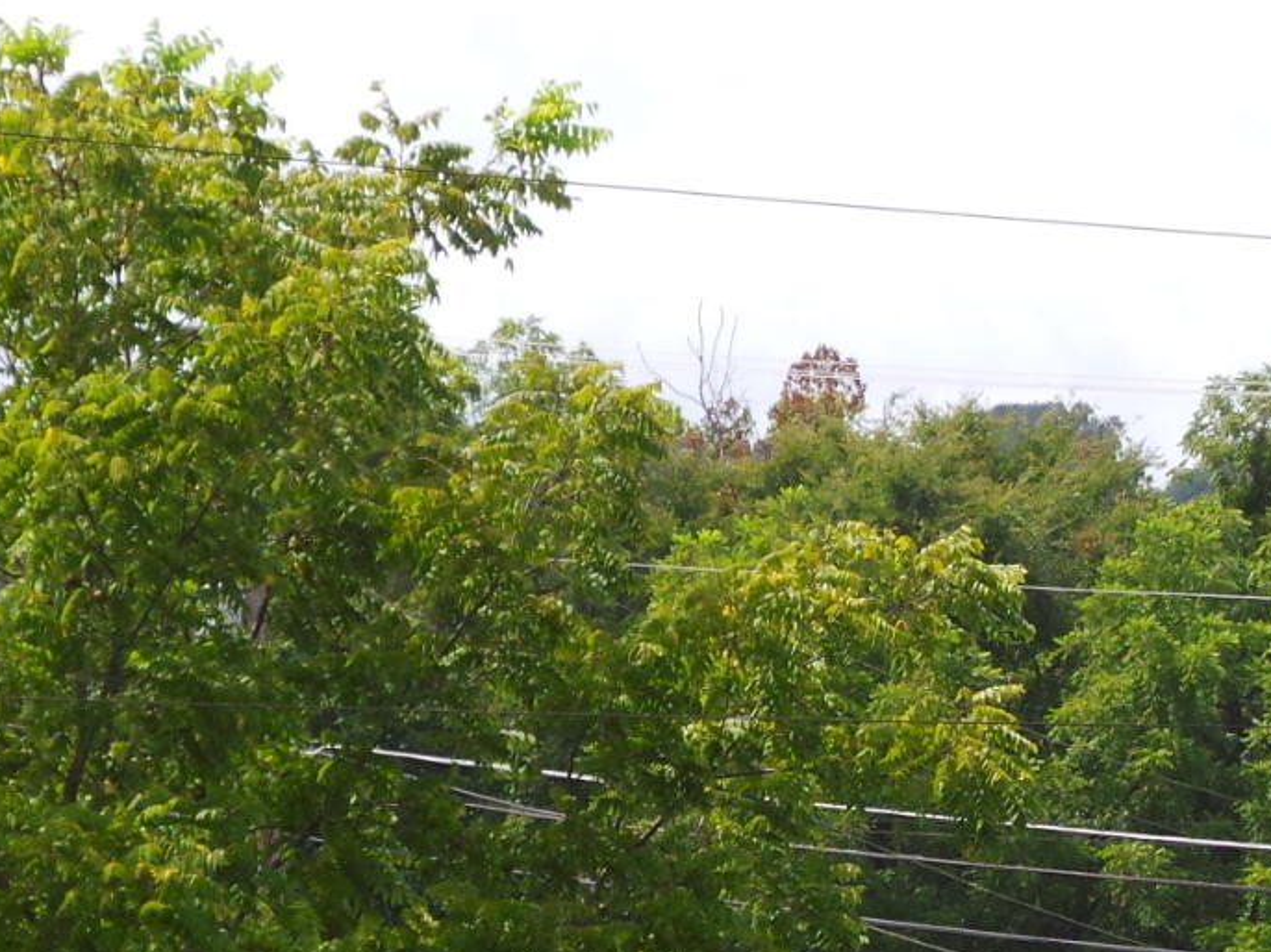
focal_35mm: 327
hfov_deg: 6.1
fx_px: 12002
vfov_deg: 4.5
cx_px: 850
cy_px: 770
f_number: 4
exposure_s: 1/400
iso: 100
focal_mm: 20.3
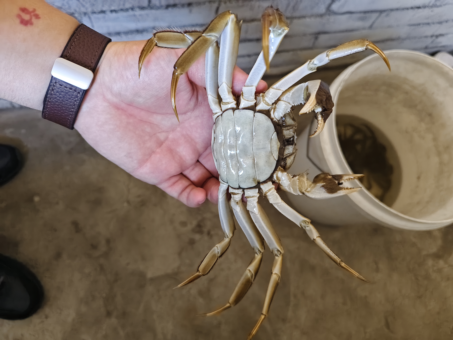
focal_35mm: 23
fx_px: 301
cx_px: 226
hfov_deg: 73.9
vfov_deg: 58.9
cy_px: 170
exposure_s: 1/244
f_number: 1.88
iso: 5459
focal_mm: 5.56
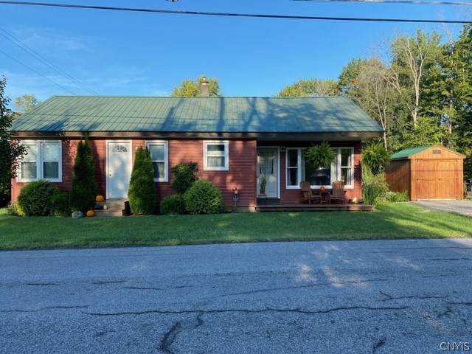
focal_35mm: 26
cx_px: 236
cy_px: 177
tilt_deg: -0.9
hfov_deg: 67.3
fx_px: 355
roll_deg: -0.7
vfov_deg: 53.1
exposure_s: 1/912
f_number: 1.8
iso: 32
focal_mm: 4.25
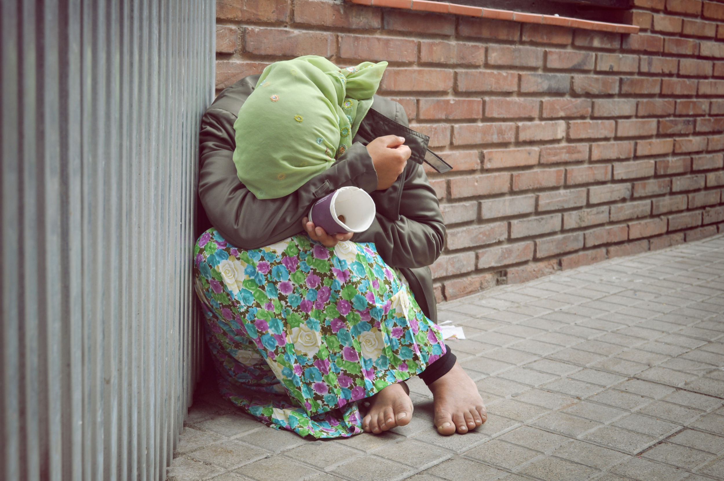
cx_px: 362
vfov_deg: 25.0
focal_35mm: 54
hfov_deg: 36.9
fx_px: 1085
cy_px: 240
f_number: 8
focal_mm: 36
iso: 200
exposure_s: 1/200
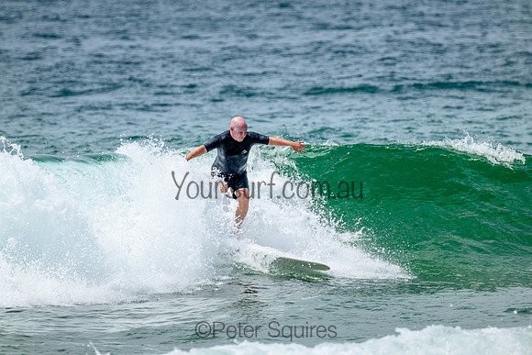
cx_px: 266
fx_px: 11824
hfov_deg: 2.6
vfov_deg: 1.7
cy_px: 178
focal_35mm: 800
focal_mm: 800
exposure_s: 1/2000
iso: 1000
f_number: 11
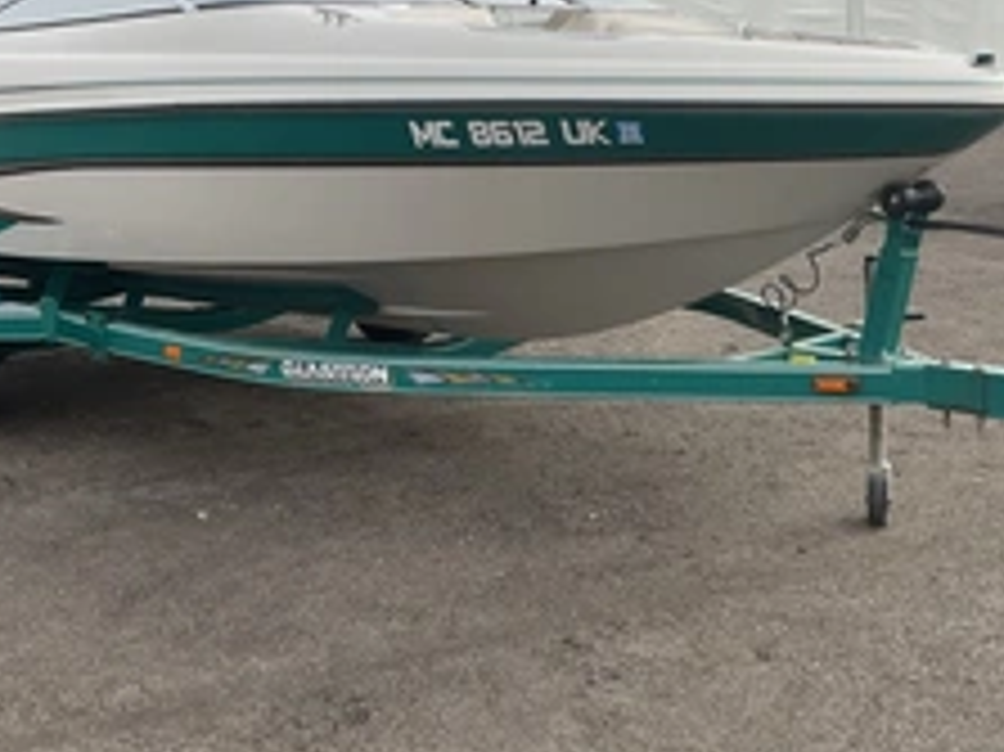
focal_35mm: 52
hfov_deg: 36.8
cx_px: 576
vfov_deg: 27.8
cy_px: 230
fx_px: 1507
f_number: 1.8
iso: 25
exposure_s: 1/1250
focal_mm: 3
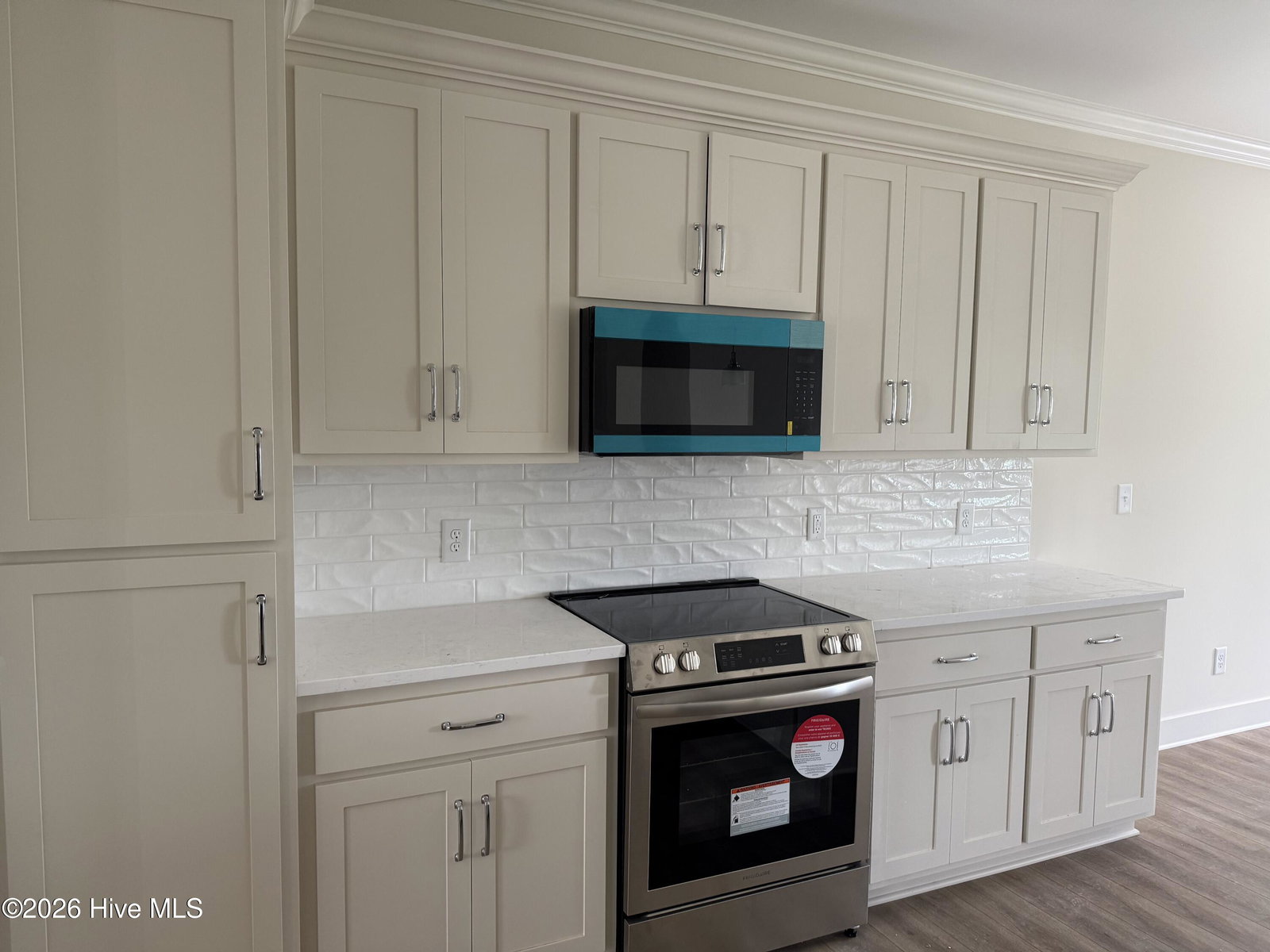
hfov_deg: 71.6
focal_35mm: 24
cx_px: 635
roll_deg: -0.9
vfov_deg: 56.8
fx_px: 881
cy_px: 476
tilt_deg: -4.8
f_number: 1.78
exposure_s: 1/72
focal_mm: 6.76
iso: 200
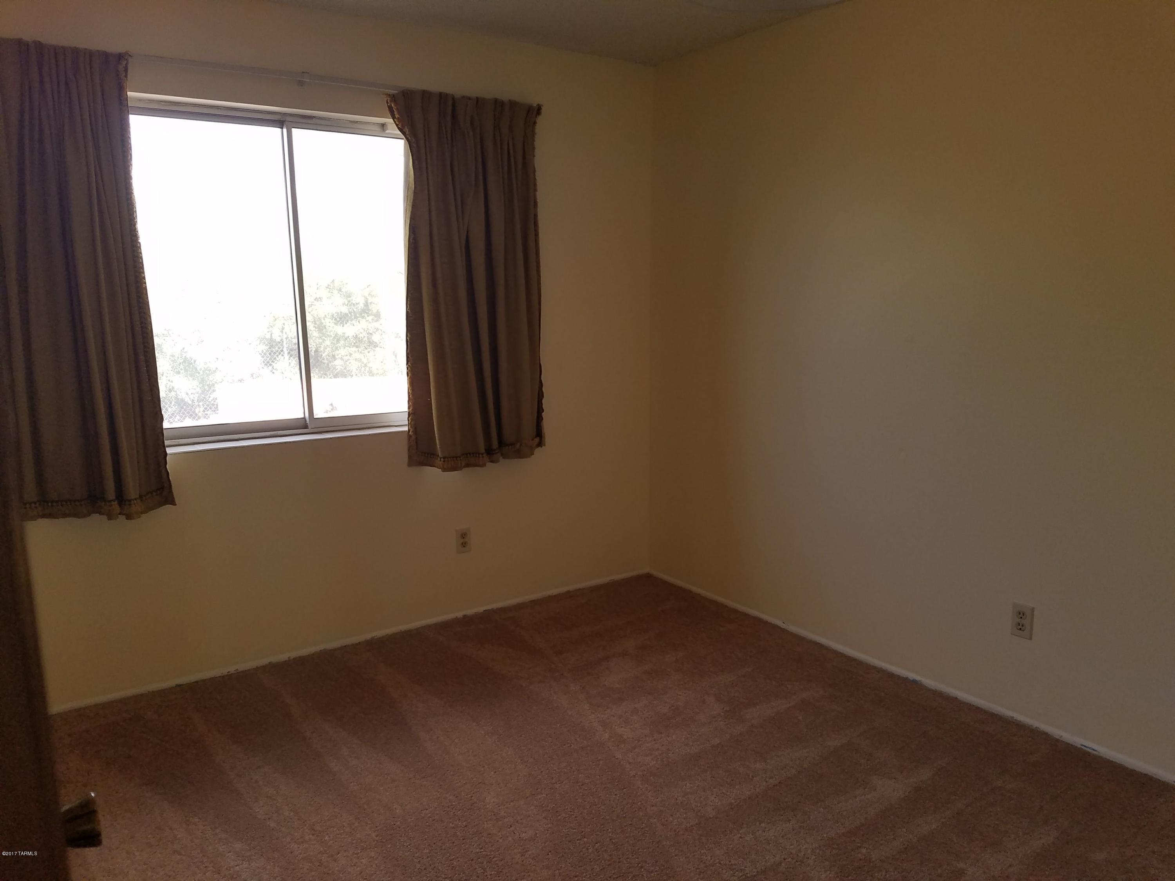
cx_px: 588
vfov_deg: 53.1
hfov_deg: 67.3
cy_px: 440
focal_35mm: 26
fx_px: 883
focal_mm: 4.2
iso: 80
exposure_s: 1/120
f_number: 1.7
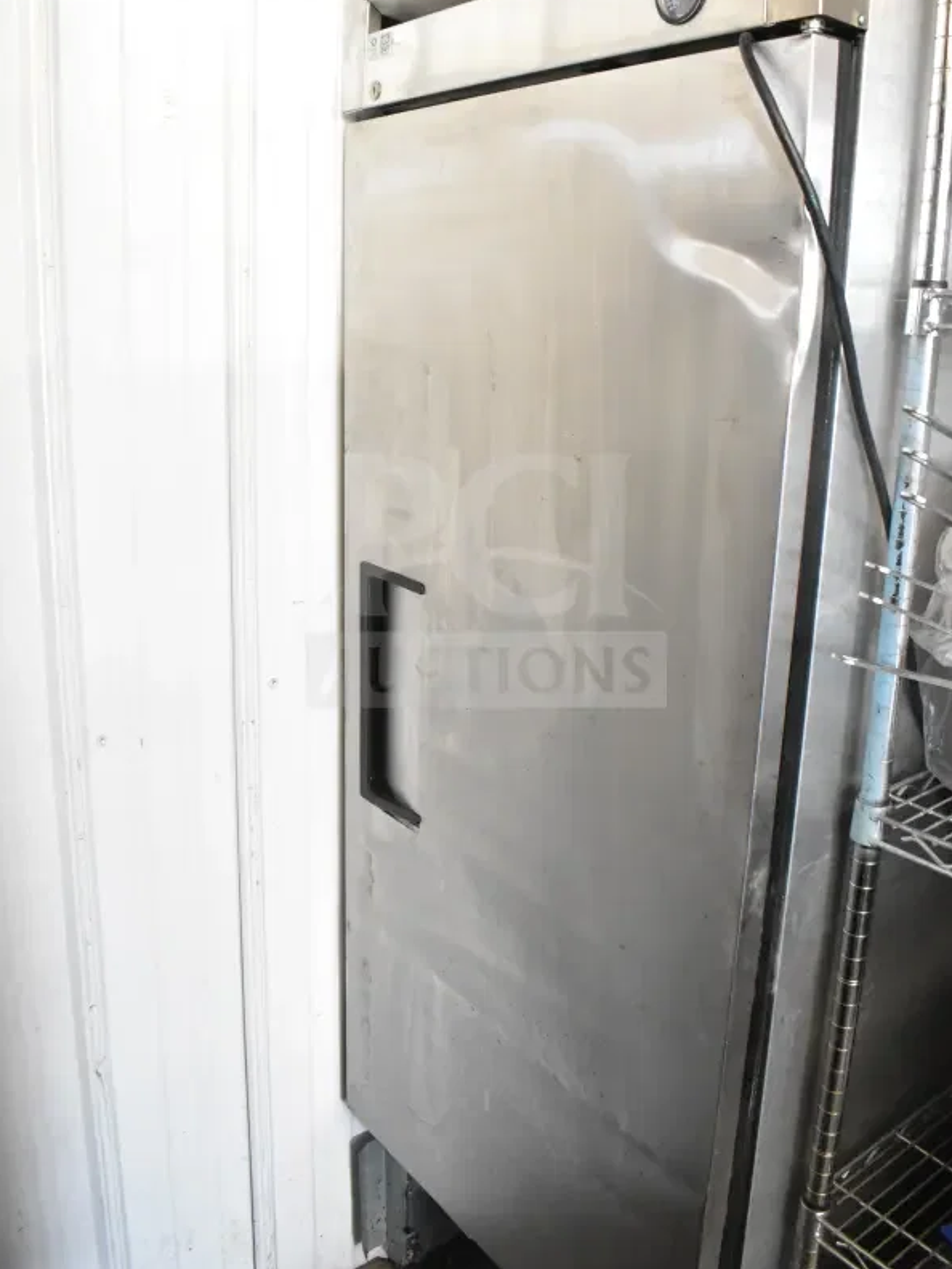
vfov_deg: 59.9
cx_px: 486
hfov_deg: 46.8
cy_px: 581
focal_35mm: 30
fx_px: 1100
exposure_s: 1/80
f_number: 4.5
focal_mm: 18
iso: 6400
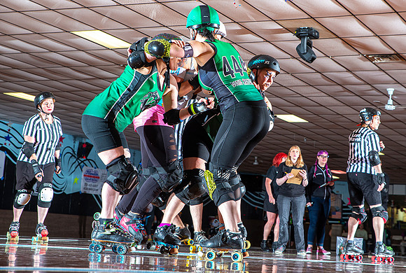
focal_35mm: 75
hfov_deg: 26.8
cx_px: 246
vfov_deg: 18.3
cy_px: 109
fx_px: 849
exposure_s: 1/160
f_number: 7.1
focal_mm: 62
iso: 640
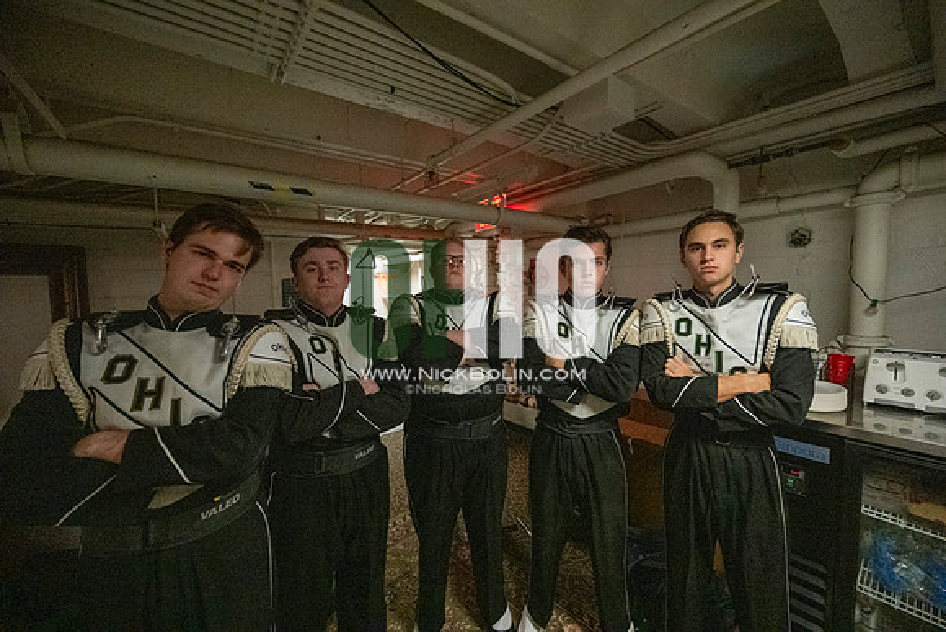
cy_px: 316
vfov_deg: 81.2
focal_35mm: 14
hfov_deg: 104.2
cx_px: 473
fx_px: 368
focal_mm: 14
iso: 12800
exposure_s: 1/500
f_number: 4
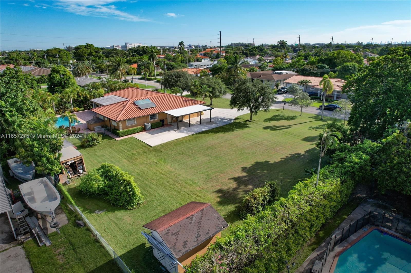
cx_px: 206
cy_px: 136
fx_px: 251
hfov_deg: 78.6
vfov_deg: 57.2
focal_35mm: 22
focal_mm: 8.38
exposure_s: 1/2000
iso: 100
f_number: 2.8
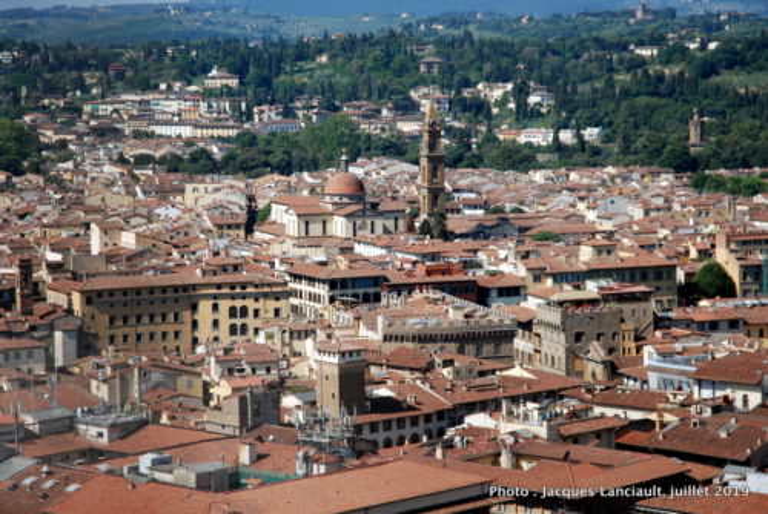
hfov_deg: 19.4
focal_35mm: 105
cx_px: 384
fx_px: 2243
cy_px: 257
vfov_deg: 13.1
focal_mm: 70
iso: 100
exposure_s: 1/500
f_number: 5.6
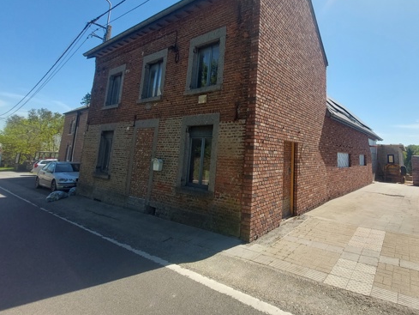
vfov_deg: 73.9
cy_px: 124
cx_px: 267
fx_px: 206
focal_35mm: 17
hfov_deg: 88.8
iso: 50
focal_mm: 1.74
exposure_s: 1/1413
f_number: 2.2
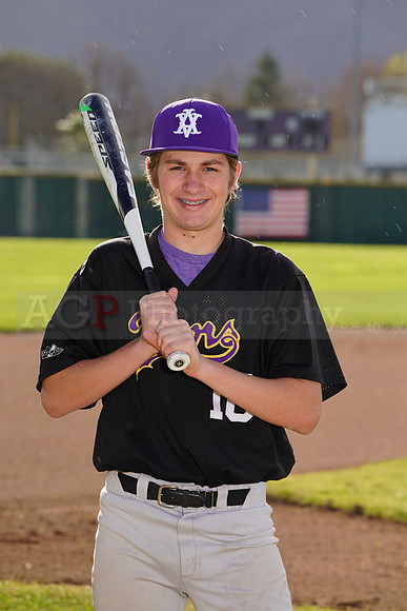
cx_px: 204
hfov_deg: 6.9
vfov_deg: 10.3
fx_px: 3389
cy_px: 306
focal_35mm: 200
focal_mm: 200
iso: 100
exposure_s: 1/200
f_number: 9
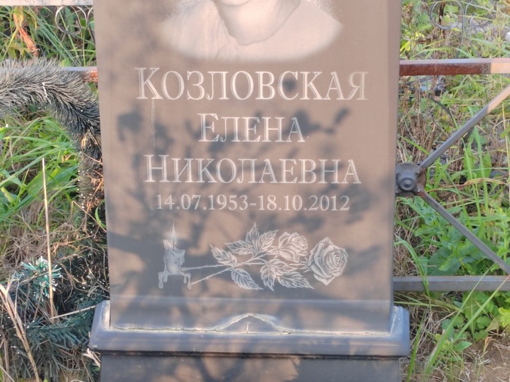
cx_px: 255
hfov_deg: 20.9
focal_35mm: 94
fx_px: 1385
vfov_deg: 15.7
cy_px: 191
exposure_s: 1/100
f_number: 1.9
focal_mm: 5.52
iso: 160
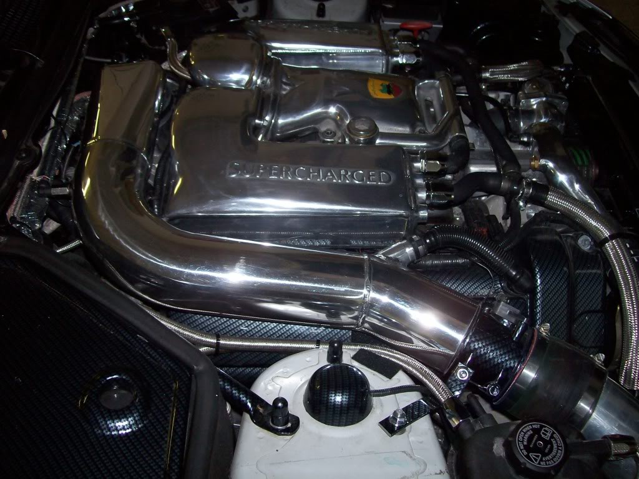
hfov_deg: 51.4
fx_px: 664
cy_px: 240
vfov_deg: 39.6
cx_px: 320
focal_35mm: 36
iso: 80
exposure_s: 1/64
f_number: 2.7
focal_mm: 6
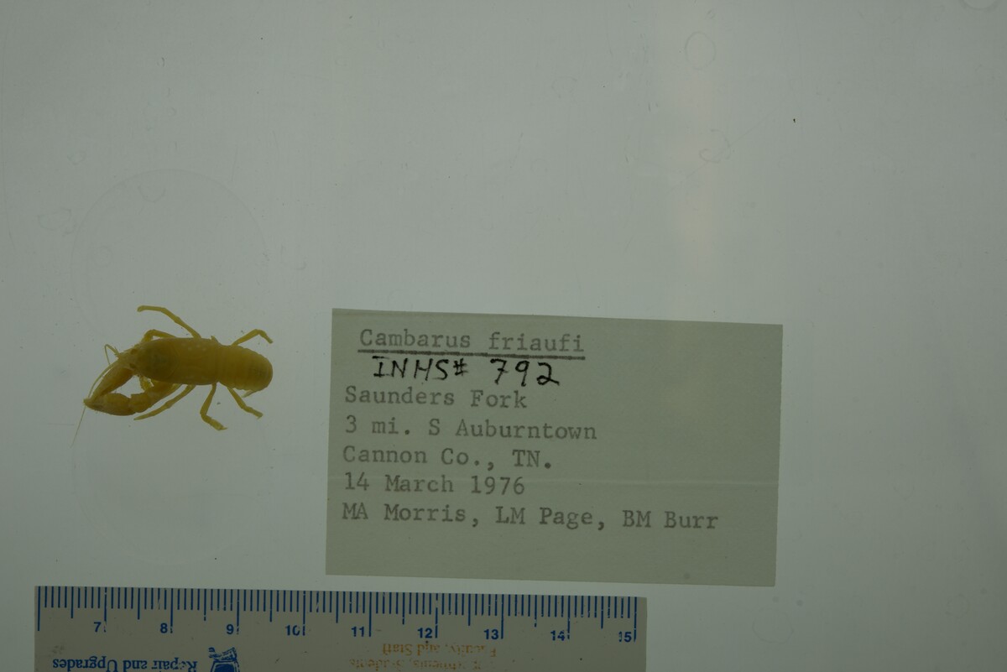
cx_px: 504
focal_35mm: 60
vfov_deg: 22.6
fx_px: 1679
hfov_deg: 33.4
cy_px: 336
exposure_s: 1/200
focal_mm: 60
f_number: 10
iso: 100
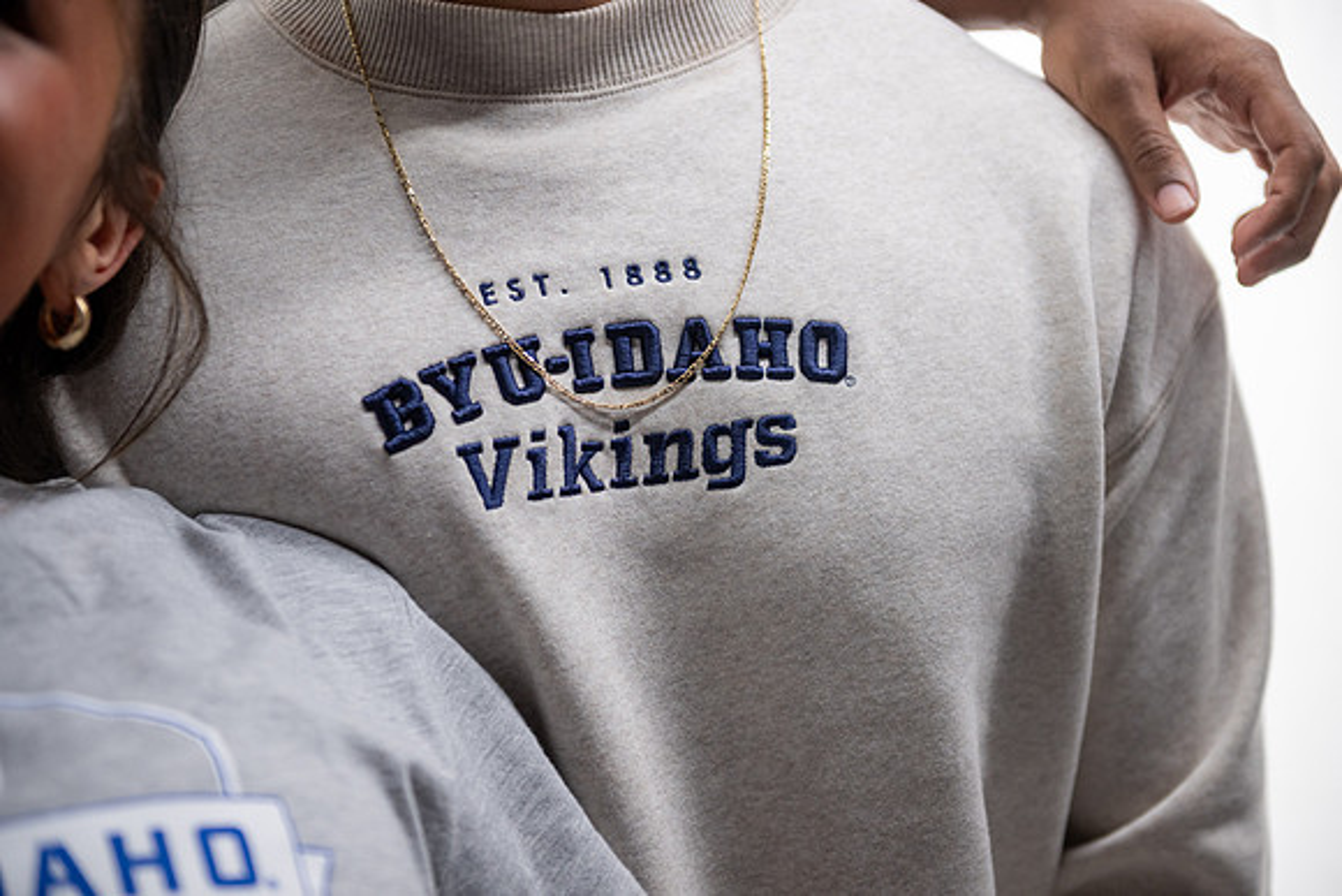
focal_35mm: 60
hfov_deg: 33.4
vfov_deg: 22.6
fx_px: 2237
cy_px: 448
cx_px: 671
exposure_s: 1/400
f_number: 3.2
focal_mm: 60
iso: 800
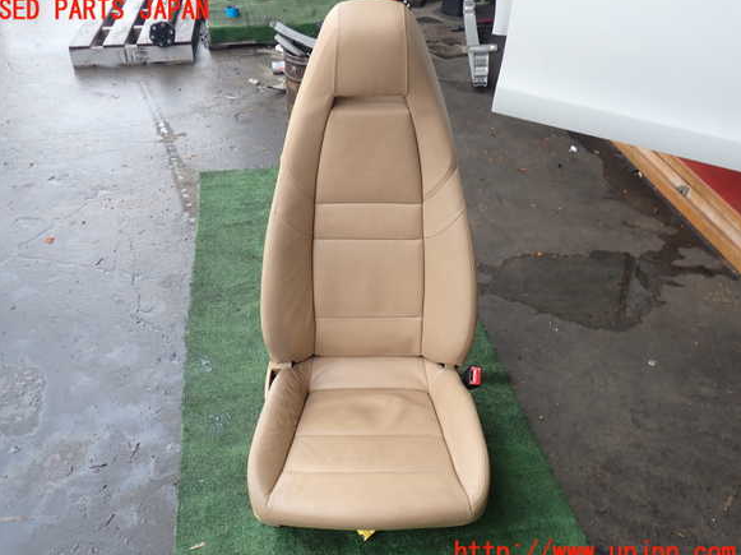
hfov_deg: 58.4
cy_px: 282
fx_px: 663
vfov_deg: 45.4
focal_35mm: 31
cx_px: 360
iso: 100
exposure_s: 1/125
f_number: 2.3
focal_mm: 5.4
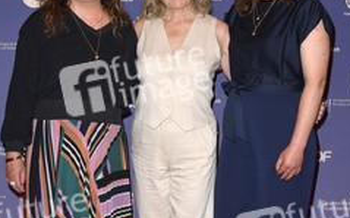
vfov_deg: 22.2
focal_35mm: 58
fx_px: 553
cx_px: 177
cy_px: 155
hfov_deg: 35.1
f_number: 5.6
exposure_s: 1/200
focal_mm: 34
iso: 640
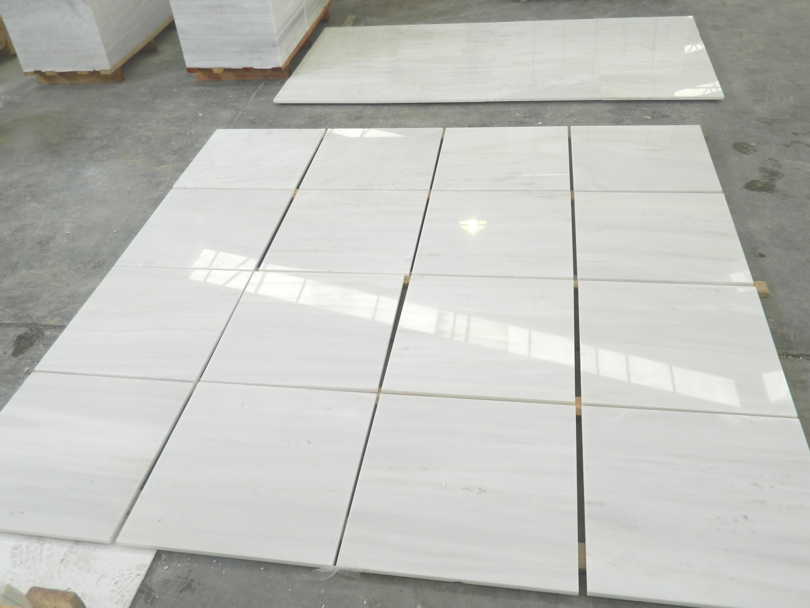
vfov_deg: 45.4
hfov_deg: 58.4
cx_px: 405
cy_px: 304
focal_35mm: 31
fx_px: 725
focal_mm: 5.6
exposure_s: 1/40
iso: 80
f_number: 3.2
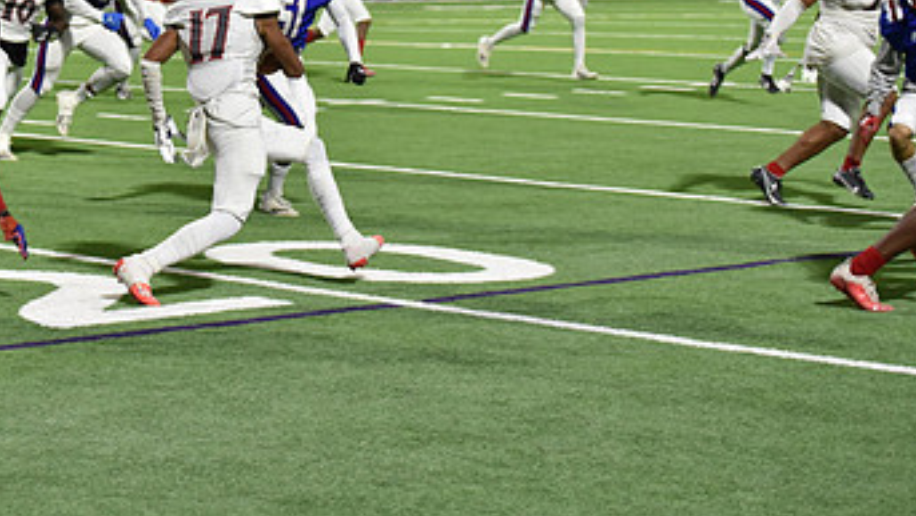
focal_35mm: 124
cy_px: 60
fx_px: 3012
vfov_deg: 9.7
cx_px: 232
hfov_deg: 17.2
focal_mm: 70
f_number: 2.8
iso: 2200
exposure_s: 1/500
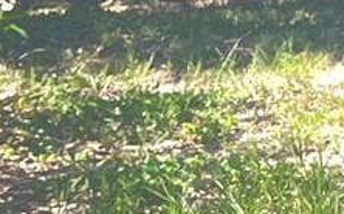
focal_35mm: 199
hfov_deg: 8.6
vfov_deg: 6.4
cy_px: -150
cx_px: 1063
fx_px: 1863
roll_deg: +1.9
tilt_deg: -2.1
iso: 64
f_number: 1.6
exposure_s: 1/120
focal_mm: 5.1
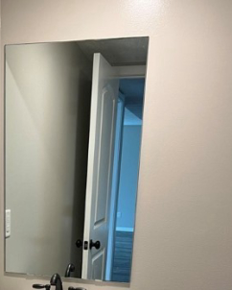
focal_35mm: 56
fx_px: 480
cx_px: 44
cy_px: 293
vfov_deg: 31.0
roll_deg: -1.0
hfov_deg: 26.6
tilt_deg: -14.3
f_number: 1.5
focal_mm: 5.7
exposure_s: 1/60
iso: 80
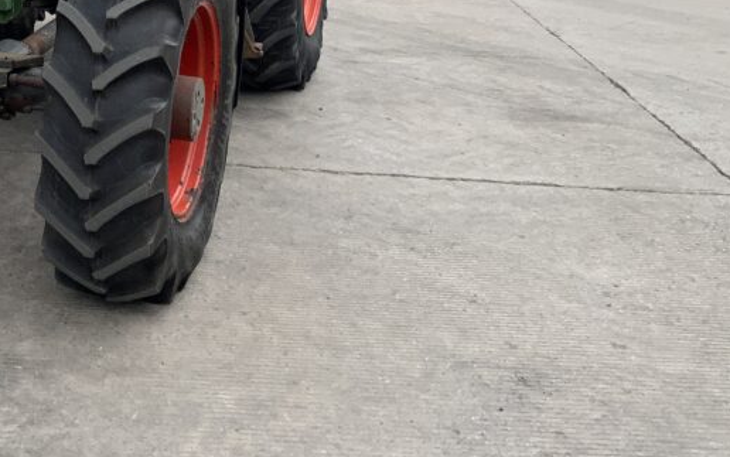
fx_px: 1214
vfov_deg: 20.2
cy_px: -61
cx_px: 66
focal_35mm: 61
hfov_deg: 31.8
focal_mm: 3
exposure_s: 1/749
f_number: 1.8
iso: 16
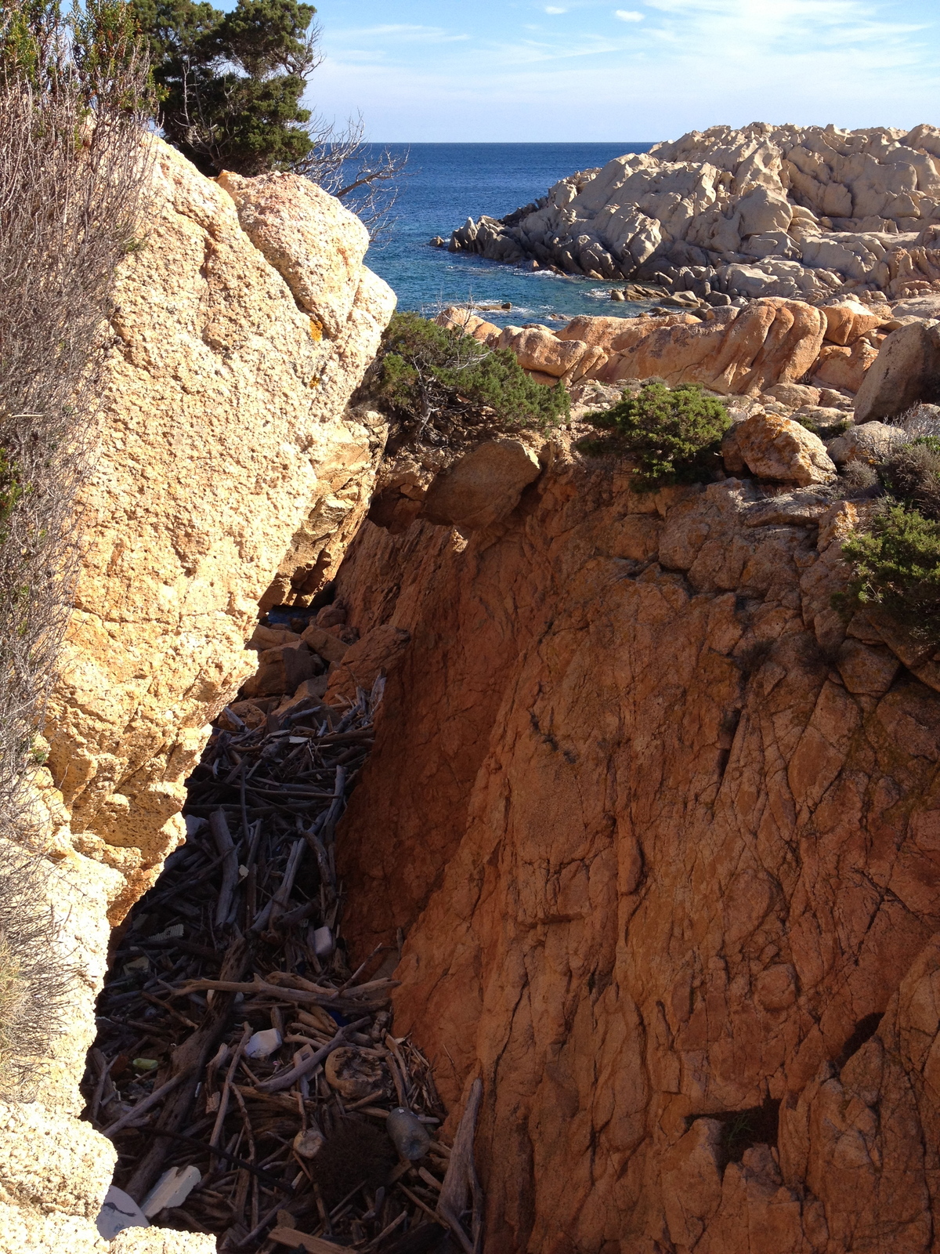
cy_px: 627
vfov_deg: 52.6
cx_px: 470
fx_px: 1267
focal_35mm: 35
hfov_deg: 40.7
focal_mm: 4.28
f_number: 2.4
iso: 64
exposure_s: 1/920
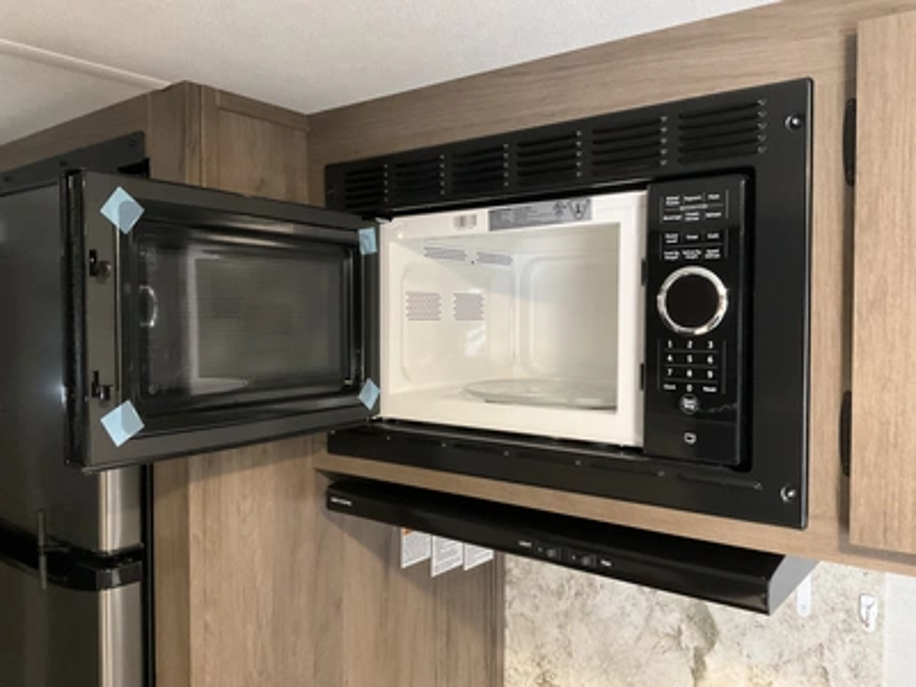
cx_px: 458
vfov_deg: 48.2
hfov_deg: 61.7
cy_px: 344
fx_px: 767
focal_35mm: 29
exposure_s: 1/30
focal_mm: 3
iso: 400
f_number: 1.8
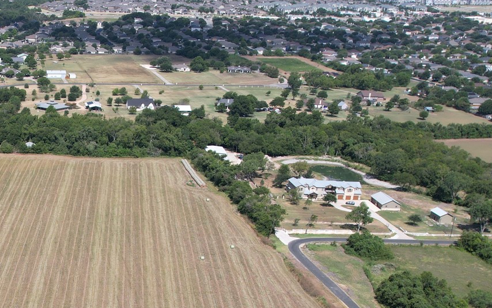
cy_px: 310
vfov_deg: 21.9
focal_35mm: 57
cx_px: -10
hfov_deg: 32.5
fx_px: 764
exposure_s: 1/2000
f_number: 2.8
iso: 100
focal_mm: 8.38
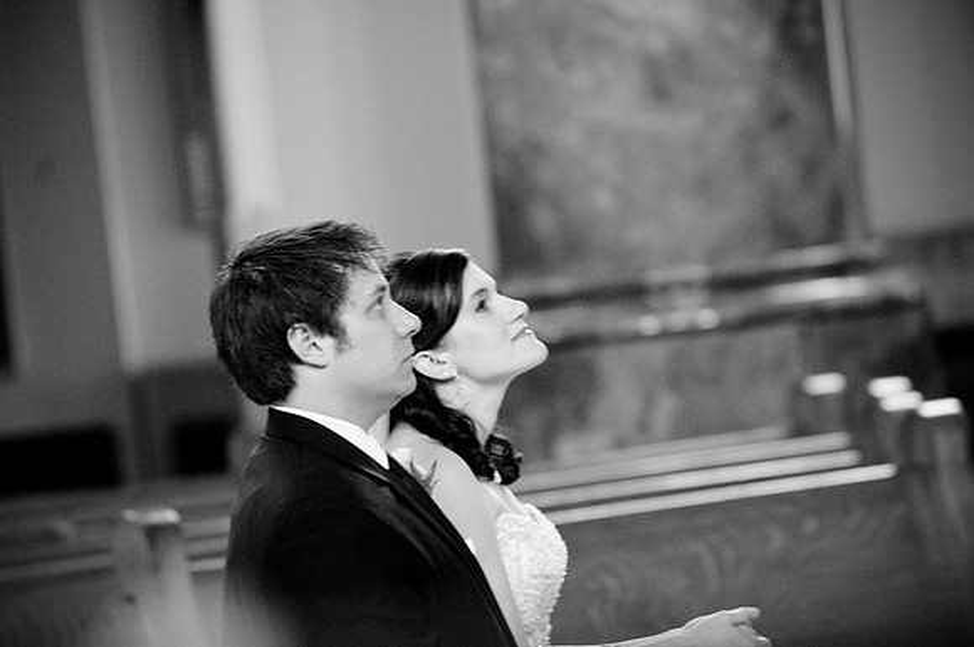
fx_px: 8105
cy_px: 324
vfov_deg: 4.6
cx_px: 487
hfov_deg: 6.9
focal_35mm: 300
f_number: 4
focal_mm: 200
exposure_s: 1/50
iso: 800
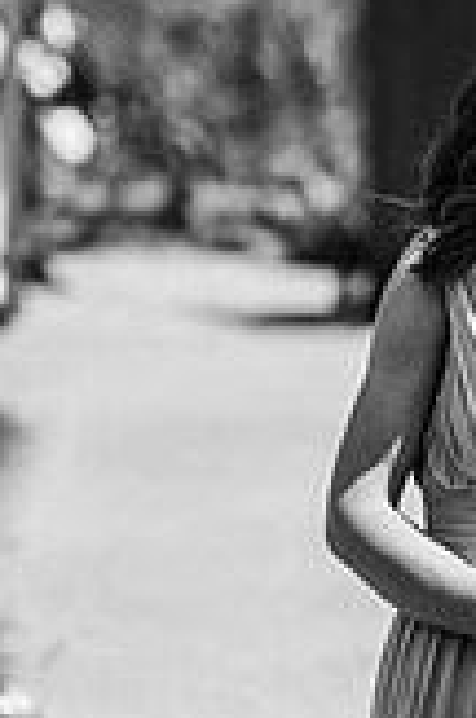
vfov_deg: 8.8
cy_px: 436
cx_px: 575
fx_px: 4680
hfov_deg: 5.8
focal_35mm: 235
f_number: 2.2
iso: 100
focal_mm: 85
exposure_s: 1/4000
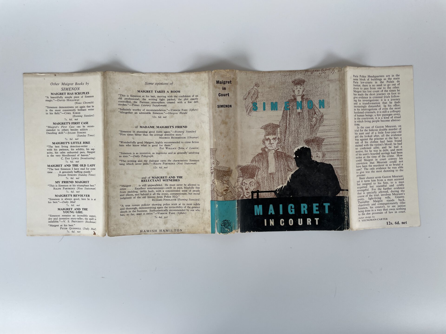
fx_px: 335
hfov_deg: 67.3
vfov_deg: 53.1
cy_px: 167
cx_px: 223
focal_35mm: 26
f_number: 1.6
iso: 32
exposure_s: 1/150
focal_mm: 4.2
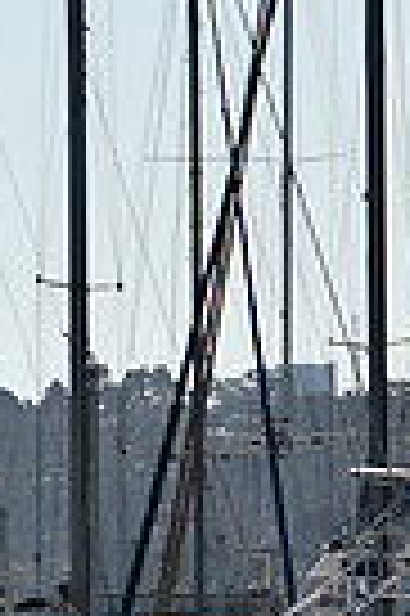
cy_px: 501
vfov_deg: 3.1
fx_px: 11405
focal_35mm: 666
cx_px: 1203
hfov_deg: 2.0
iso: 100
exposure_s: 1/640
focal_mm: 105
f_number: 9
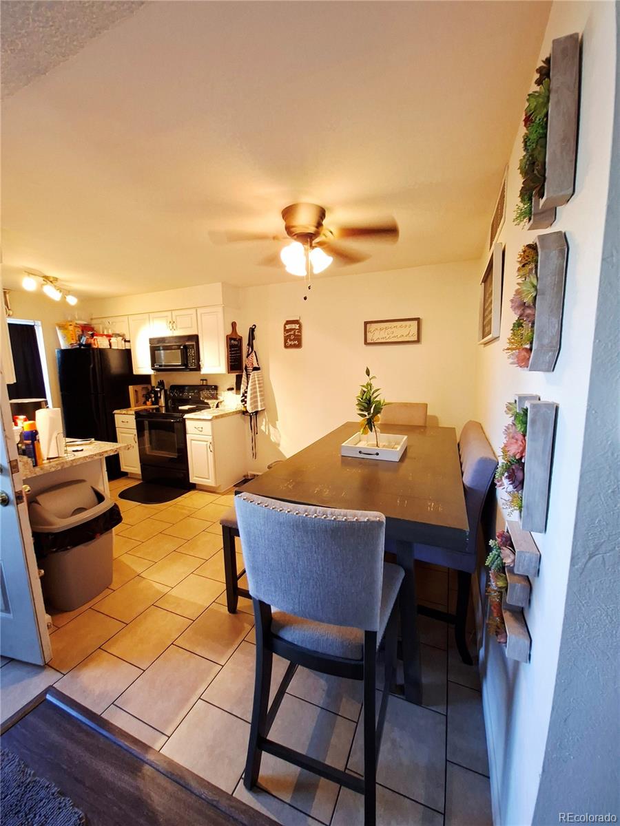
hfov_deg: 89.9
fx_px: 310
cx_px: 310
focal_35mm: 13
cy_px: 413
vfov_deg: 106.2
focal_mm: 1.74
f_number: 2.2
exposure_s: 1/33
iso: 200
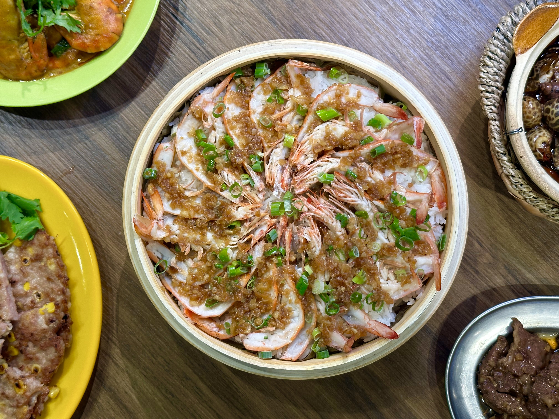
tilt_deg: -88.6
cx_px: 280
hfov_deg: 39.7
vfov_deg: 30.3
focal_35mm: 48
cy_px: 210
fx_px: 775
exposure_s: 1/120
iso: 80
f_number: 1.78
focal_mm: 6.86
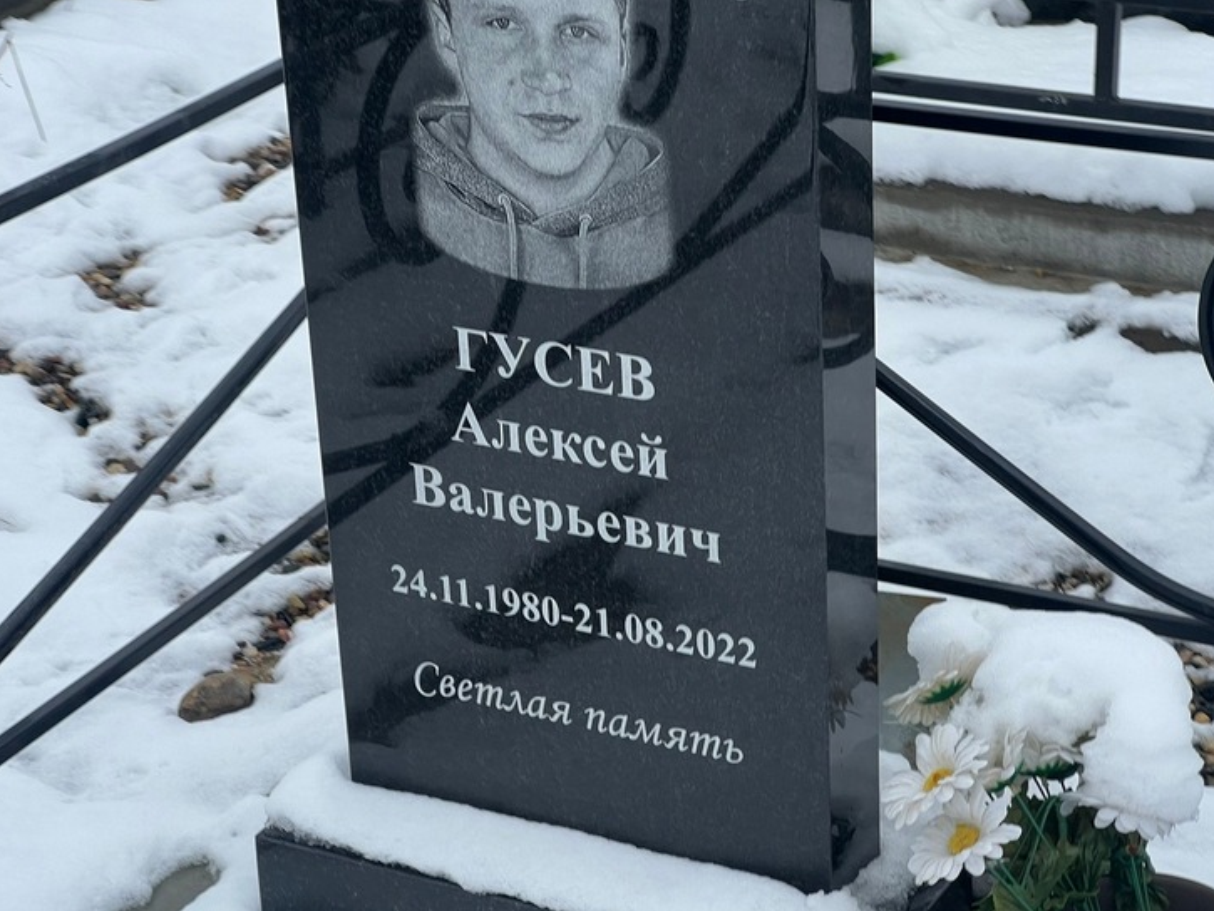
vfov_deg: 17.4
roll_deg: -1.1
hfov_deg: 23.0
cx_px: 633
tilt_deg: -22.9
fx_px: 2981
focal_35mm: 85
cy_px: 489
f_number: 2.8
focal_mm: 9
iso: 40
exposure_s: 1/99
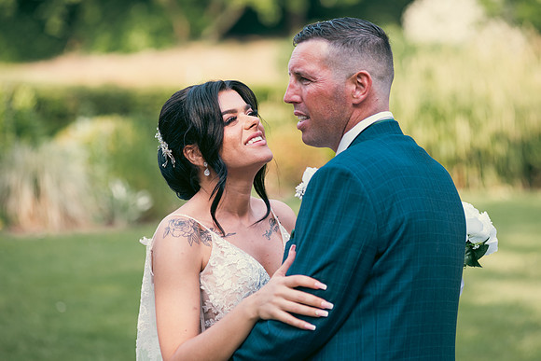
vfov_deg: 9.5
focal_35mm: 145
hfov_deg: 14.2
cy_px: 180
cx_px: 270
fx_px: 2179
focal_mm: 145
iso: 100
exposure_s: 1/200
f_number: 3.5
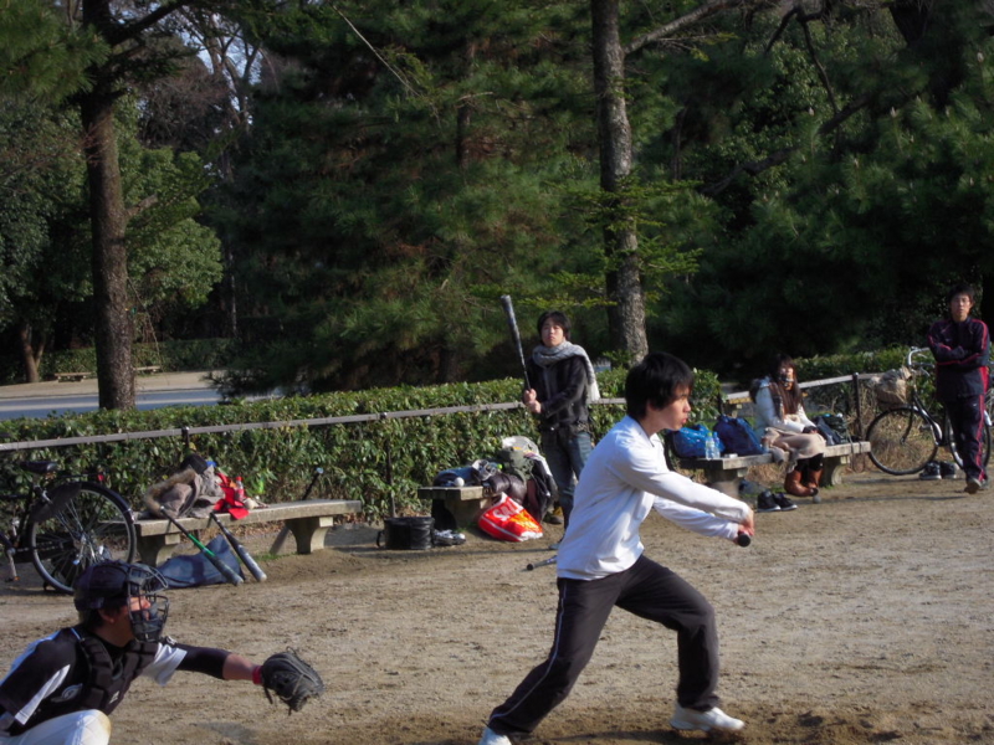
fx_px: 3015
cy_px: 372
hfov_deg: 18.7
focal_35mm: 105
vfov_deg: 14.1
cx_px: 497
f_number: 5.6
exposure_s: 1/160
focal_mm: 18.8
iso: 100
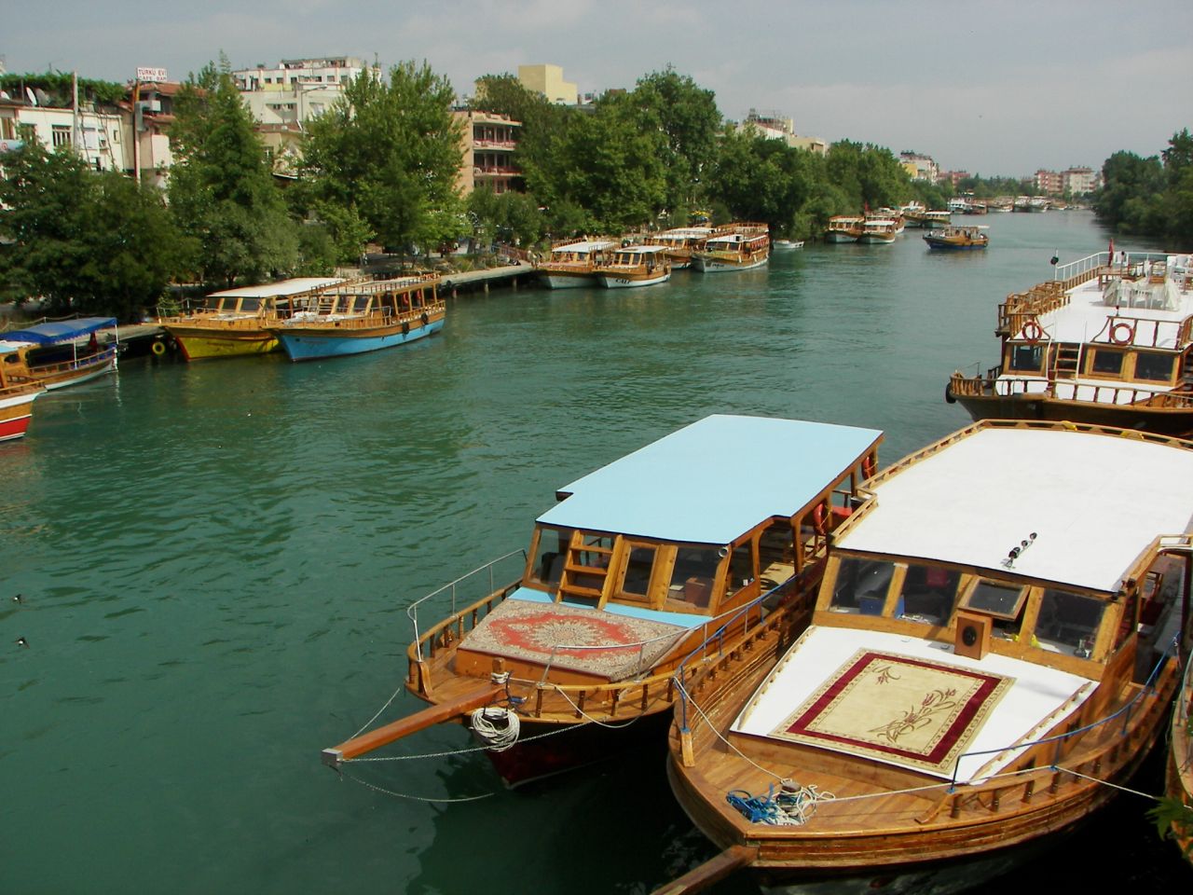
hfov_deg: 51.4
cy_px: 448
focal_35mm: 36
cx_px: 596
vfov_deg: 39.7
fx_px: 1241
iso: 50
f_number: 5.6
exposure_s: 1/640
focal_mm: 6
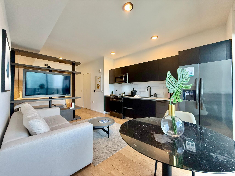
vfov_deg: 85.7
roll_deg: -0.4
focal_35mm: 14
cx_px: 118
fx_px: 95
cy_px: 88
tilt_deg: +1.2
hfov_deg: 102.1
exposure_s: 1/120
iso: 400
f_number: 2.2
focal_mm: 2.22
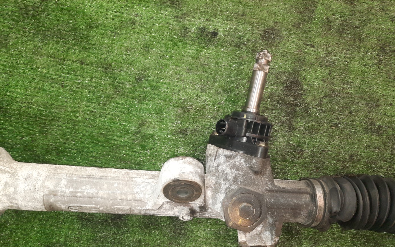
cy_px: 151
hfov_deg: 68.4
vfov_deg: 45.7
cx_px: 198
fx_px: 291
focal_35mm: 27
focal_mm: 4.6
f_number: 2
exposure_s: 1/50
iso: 342
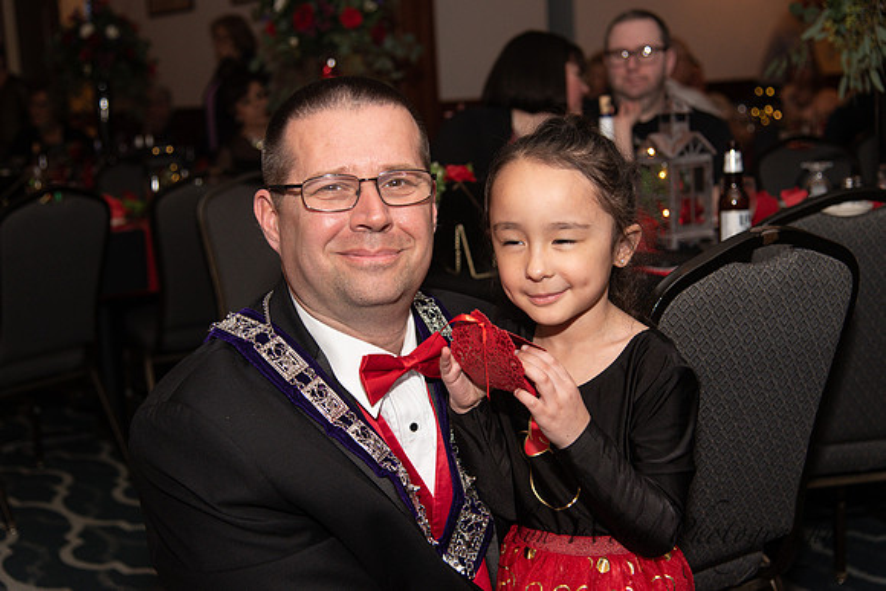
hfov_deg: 39.6
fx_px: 1231
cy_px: 296
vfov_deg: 27.0
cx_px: 443
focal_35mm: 50
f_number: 4
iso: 800
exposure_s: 1/200
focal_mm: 50
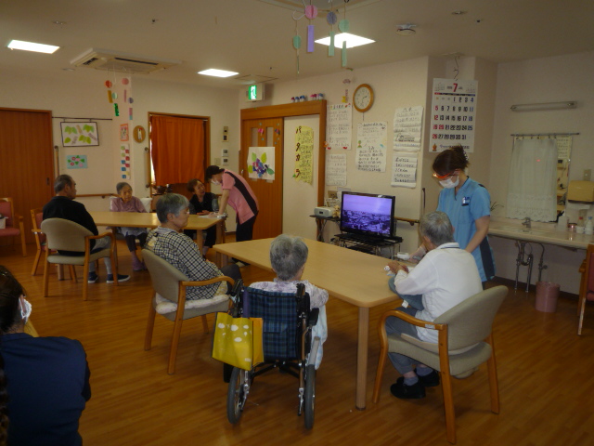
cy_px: 223
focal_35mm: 25
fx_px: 429
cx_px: 297
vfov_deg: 54.9
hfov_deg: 69.4
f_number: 2.8
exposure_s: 1/30
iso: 100
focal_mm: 4.4
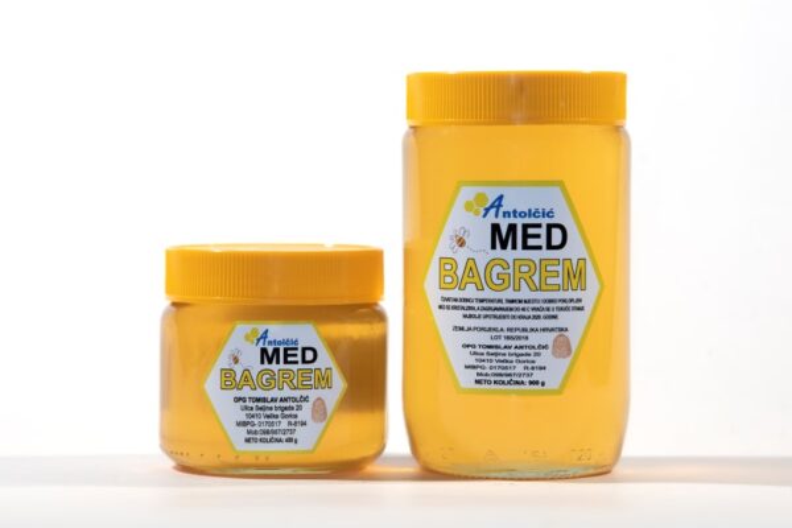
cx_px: 396
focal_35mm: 145
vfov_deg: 9.5
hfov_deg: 14.2
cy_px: 264
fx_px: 3190
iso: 100
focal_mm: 145
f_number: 6.3
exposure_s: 1/200
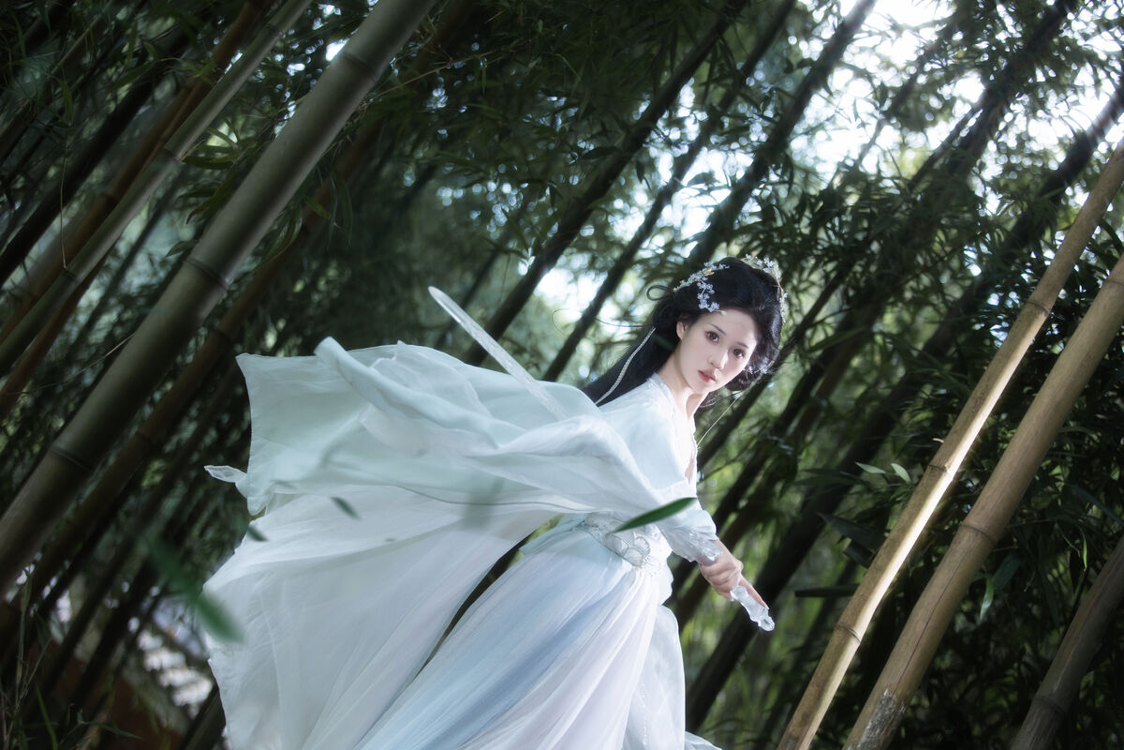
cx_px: 562
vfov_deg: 19.5
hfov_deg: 28.8
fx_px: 2185
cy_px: 375
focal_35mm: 70
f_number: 2.8
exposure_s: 1/640
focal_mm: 70
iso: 800
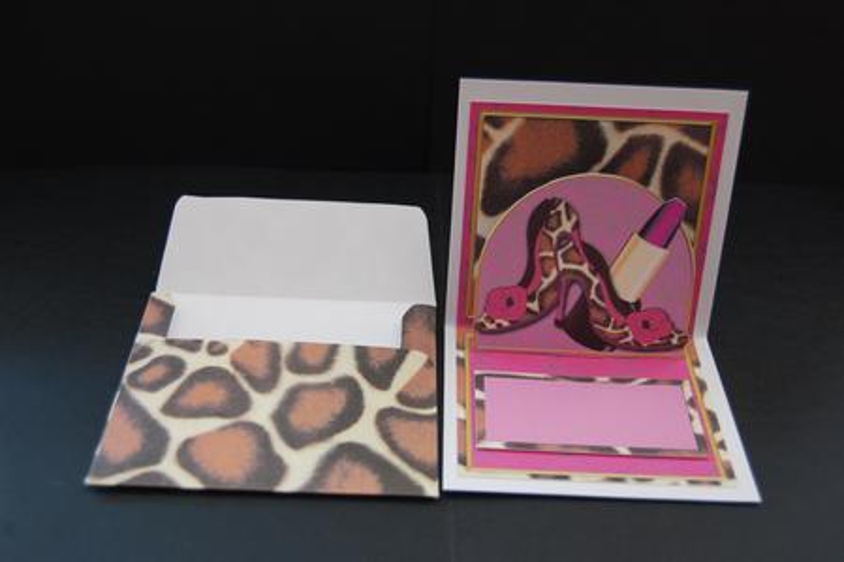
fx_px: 1230
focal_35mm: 52
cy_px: 281
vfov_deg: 25.7
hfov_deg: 37.9
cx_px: 422
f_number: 4.8
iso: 400
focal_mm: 35
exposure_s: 1/50
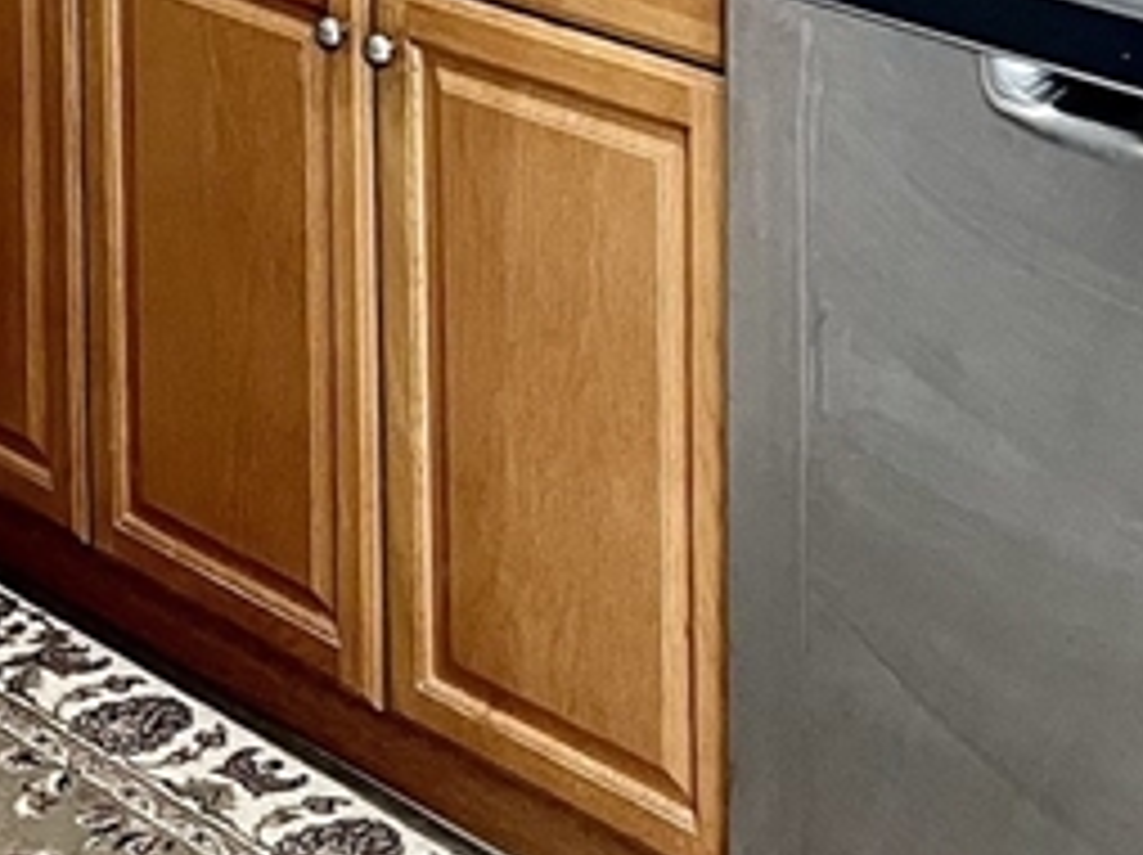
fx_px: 3464
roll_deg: +2.6
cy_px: -657
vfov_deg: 12.8
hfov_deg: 18.6
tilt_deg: -3.4
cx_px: 252
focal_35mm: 105
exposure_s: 1/60
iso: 160
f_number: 1.6
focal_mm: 5.1
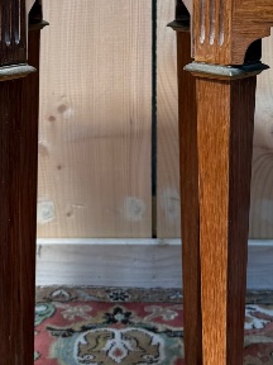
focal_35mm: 100
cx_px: 124
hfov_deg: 14.8
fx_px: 1052
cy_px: -6
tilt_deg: -4.5
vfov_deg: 19.1
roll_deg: +0.4
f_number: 1.78
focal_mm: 6.76
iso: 50
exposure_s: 1/124
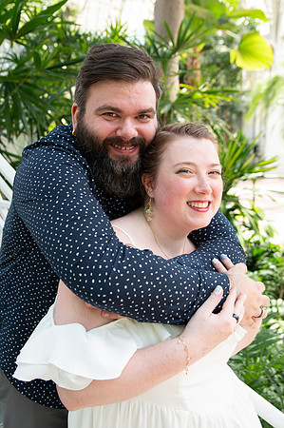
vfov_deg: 53.1
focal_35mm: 36
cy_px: 214
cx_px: 105
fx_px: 427
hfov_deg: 36.5
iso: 200
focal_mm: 24
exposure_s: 1/125
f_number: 2.8
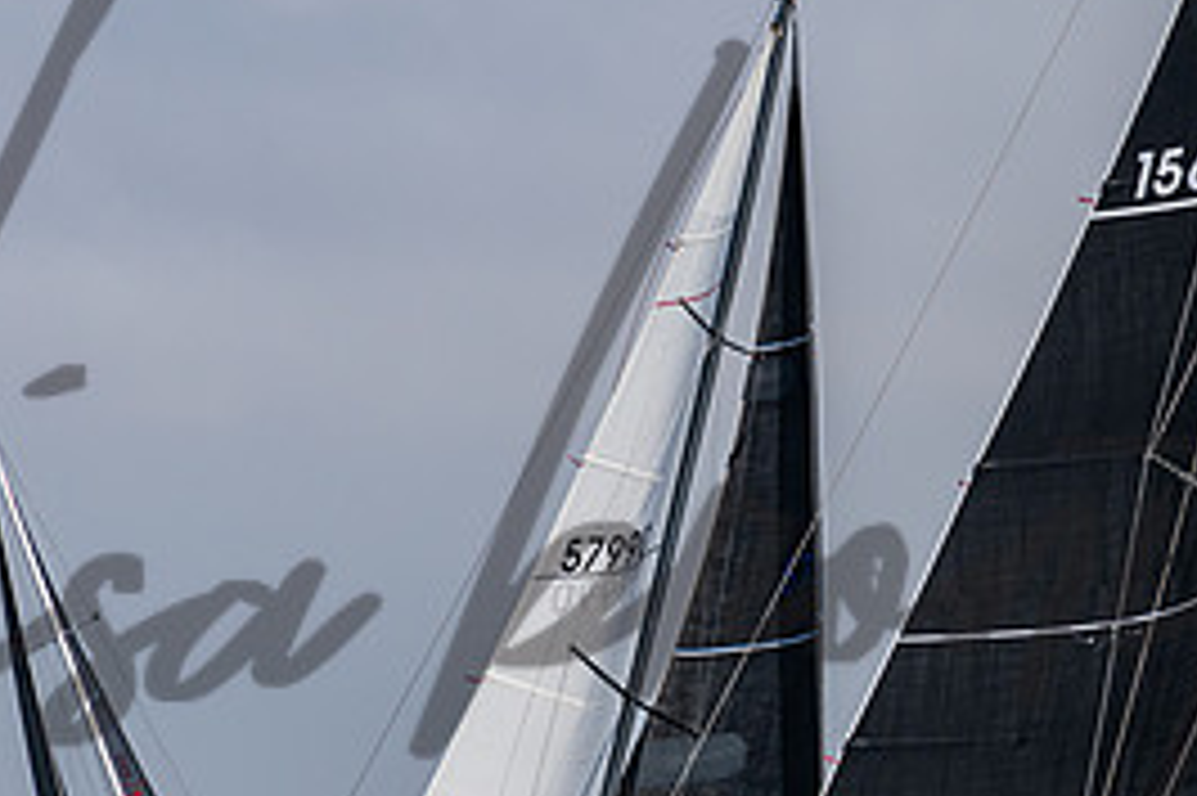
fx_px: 17079
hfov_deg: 4.0
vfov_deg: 2.7
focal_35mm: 514
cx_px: 716
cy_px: 417
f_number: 6.3
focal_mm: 200
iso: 250
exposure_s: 1/1250
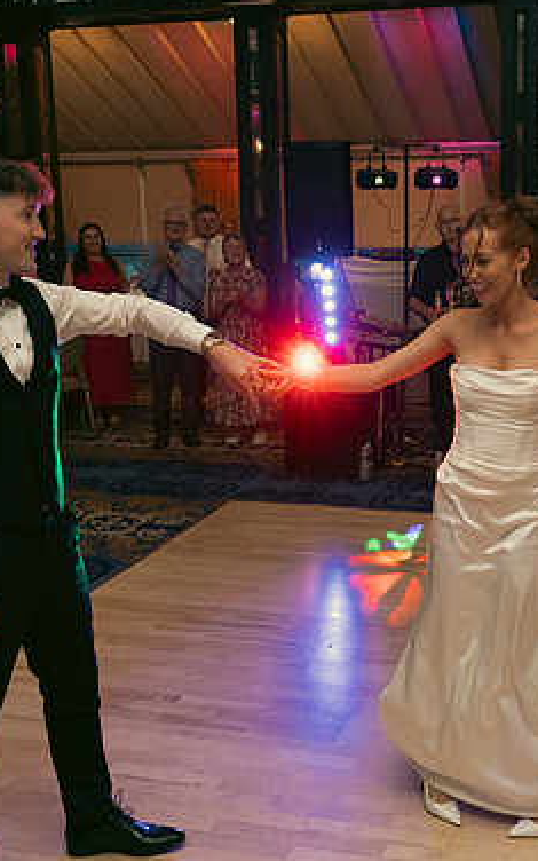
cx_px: 391
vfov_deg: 45.3
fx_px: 1032
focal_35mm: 44
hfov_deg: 28.8
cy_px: 432
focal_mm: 28
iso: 2500
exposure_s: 1/200
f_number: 3.5
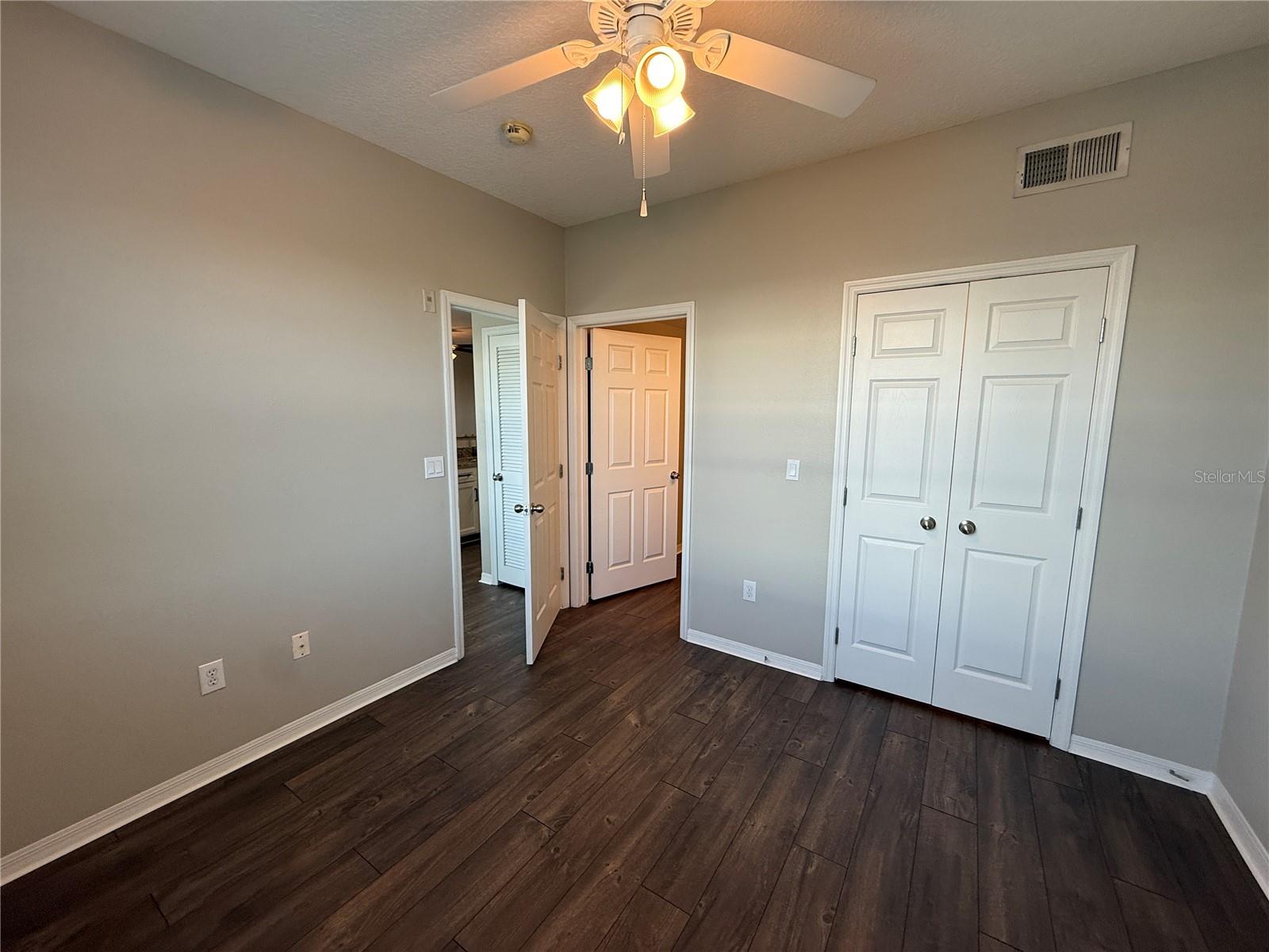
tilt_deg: -6.5
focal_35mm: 14
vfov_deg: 85.7
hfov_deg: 102.1
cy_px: 476
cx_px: 634
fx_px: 513
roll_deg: +1.1
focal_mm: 2.22
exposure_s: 1/120
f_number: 2.2
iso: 125
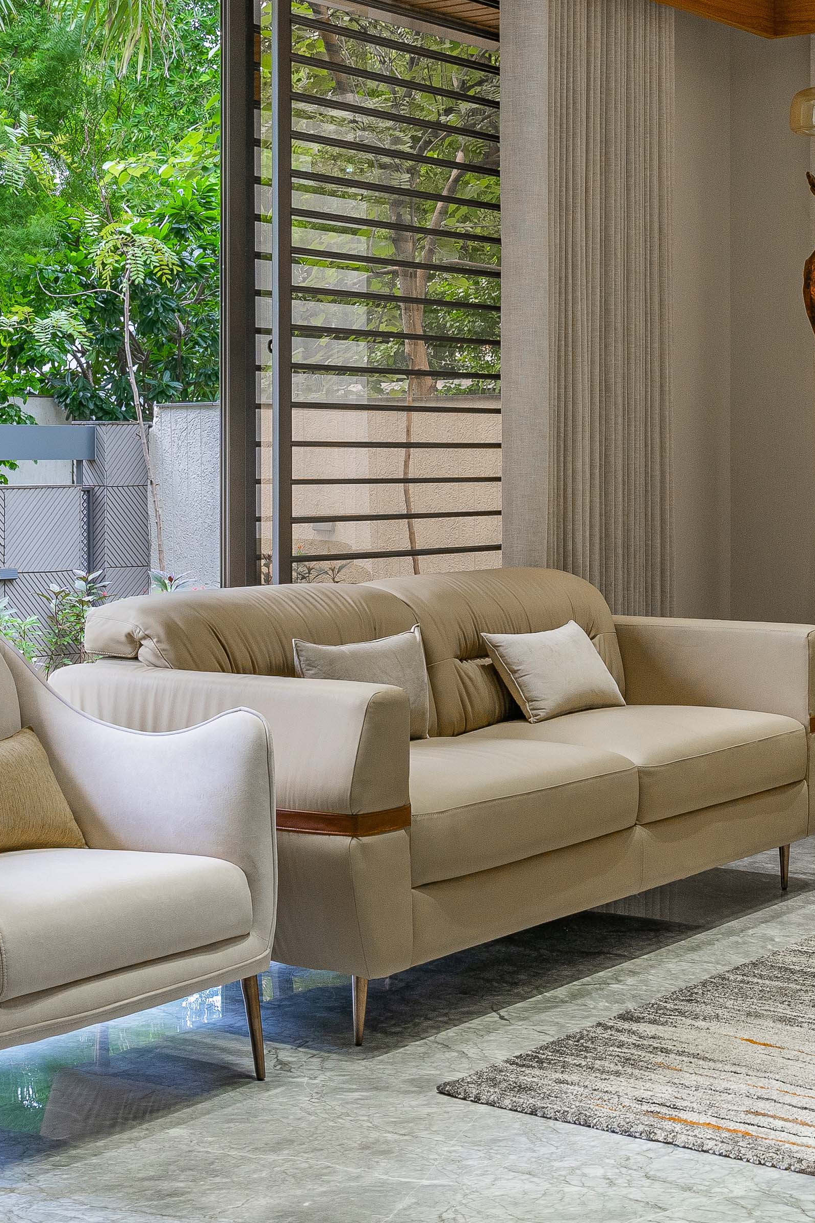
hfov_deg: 22.6
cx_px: 440
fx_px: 2038
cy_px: 505
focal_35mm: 60
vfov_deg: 33.3
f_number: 8
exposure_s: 1/50
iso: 250
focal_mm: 24
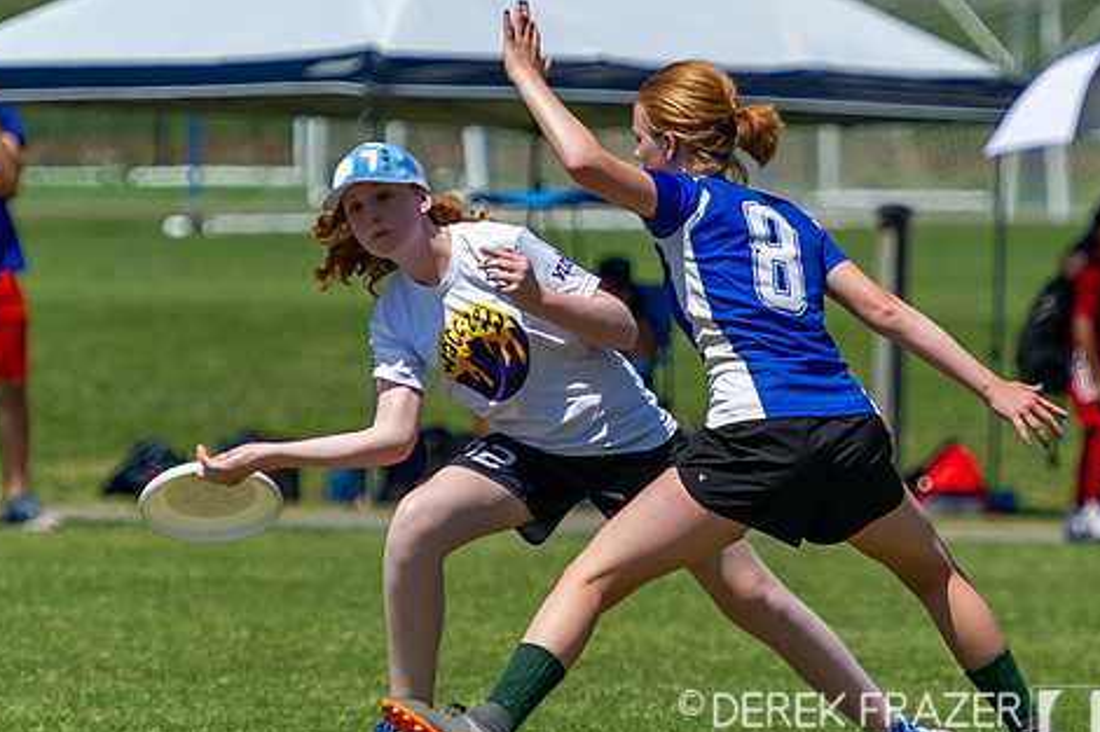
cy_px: 321
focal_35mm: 555
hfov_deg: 3.7
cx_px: 831
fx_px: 16951
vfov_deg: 2.5
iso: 250
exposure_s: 1/3200
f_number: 4
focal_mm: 220
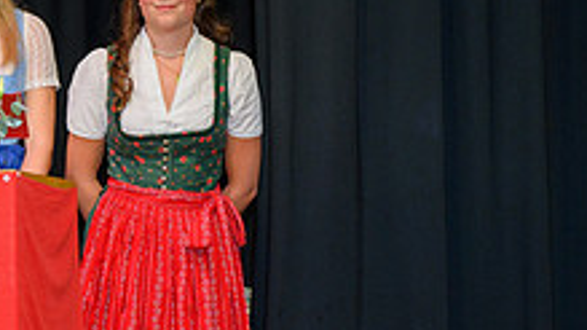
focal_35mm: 261
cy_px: 190
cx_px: 158
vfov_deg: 4.6
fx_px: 4061
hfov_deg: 8.3
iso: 2000
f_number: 5
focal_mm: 94
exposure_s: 1/200
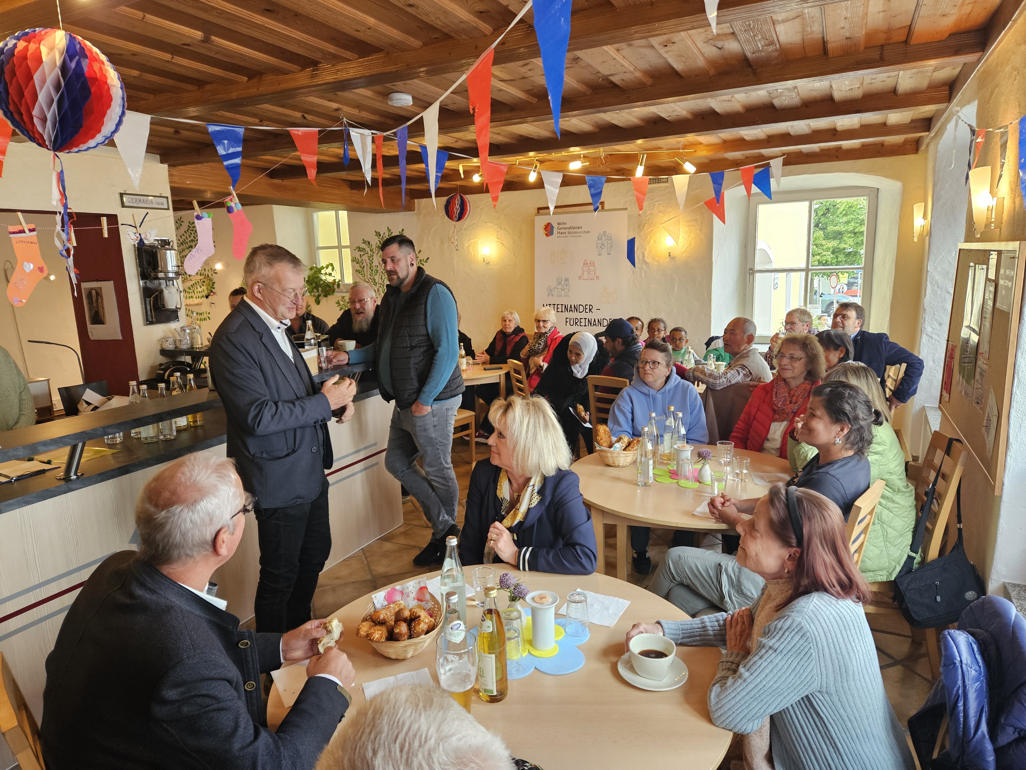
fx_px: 682
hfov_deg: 73.9
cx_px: 513
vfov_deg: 58.9
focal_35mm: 23
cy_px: 385
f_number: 1.8
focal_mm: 5.4
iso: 250
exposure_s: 1/100
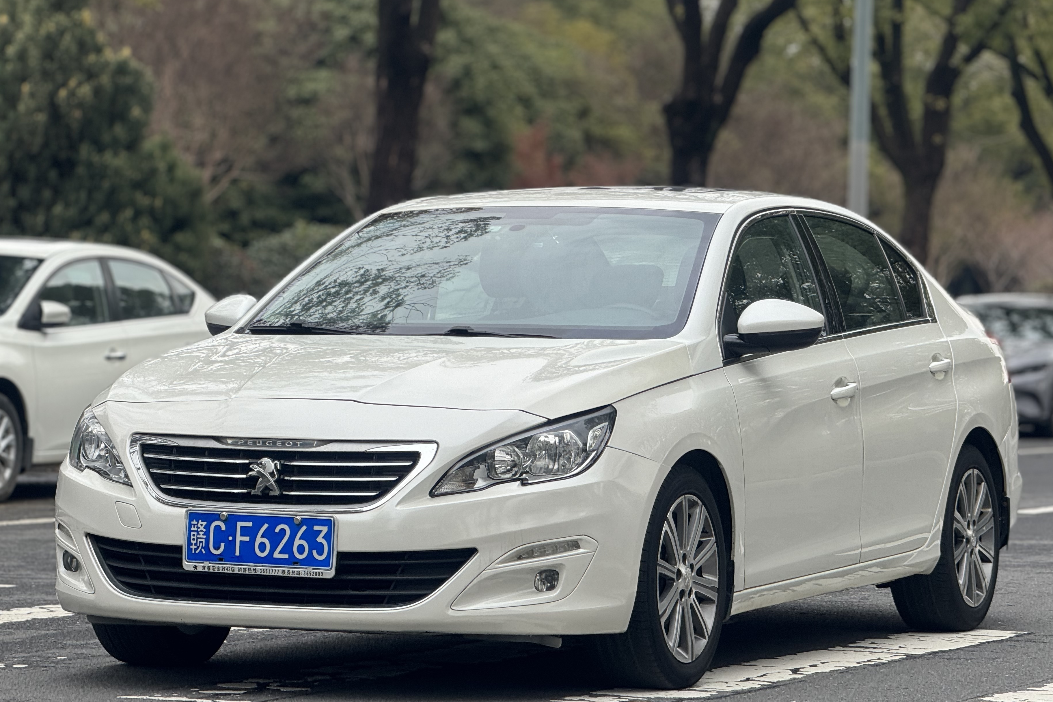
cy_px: 327
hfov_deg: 14.9
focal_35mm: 138
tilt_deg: +0.3
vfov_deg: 9.9
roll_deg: -0.9
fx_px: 4036
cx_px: 507
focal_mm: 15.66
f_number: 2.8
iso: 50
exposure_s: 1/431
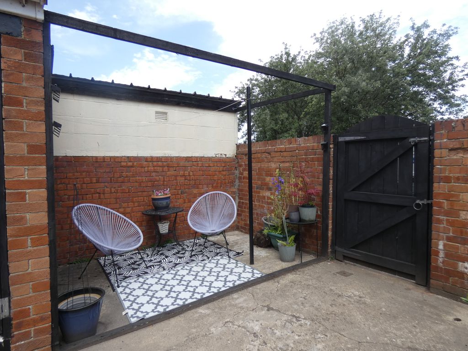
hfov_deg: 81.7
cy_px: 176
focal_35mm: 20
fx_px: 270
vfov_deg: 66.0
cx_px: 234
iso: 80
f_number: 2.8
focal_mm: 3.6
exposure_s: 1/500
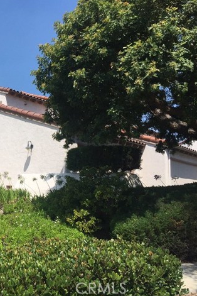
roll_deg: -2.6
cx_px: -1
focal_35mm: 41
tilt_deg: +8.5
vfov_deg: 47.4
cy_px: 146
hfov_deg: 30.3
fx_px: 337
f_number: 2.2
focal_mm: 4.15
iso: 32
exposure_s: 1/3049
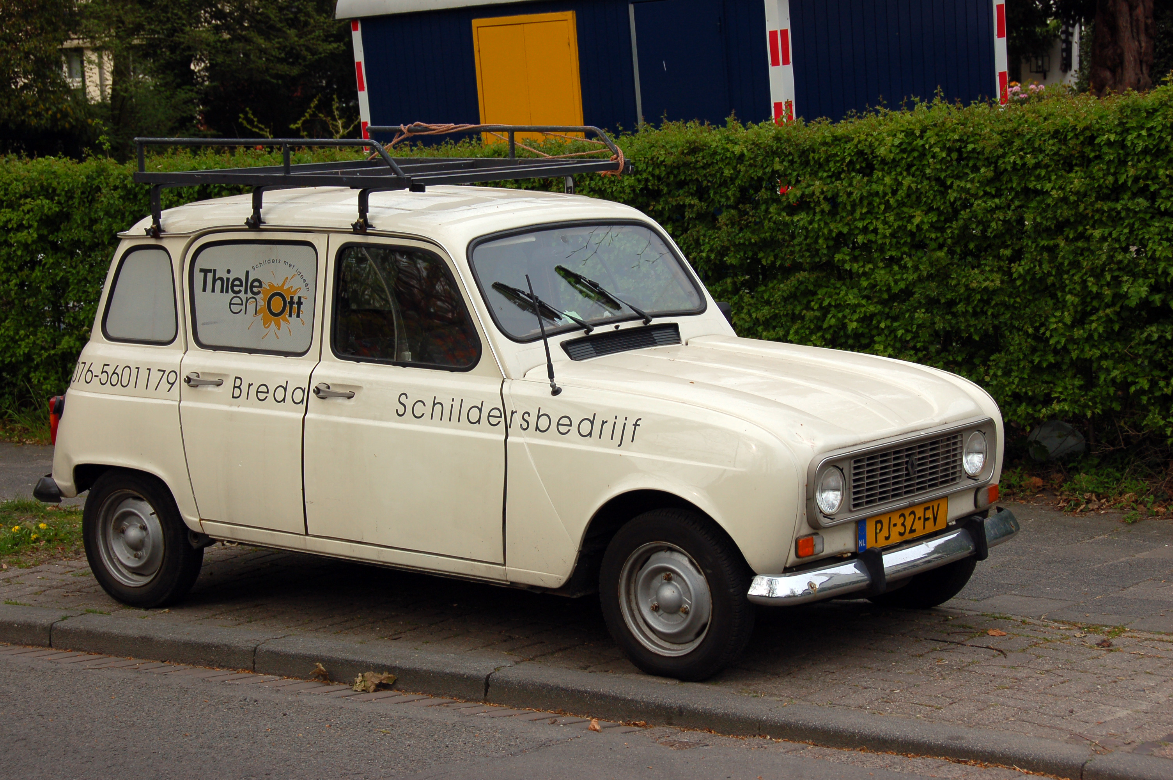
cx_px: 586
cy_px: 390
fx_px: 2539
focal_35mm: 78
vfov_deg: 17.5
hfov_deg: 26.0
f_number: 9
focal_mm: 52
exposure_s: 1/320
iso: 200
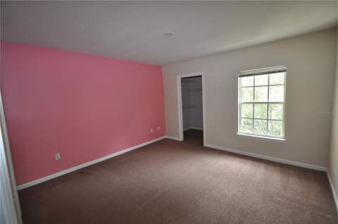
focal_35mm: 15
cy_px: 112
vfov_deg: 77.1
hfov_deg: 100.5
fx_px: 141
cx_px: 169
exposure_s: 1/80
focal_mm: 10
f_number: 4.5
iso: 400
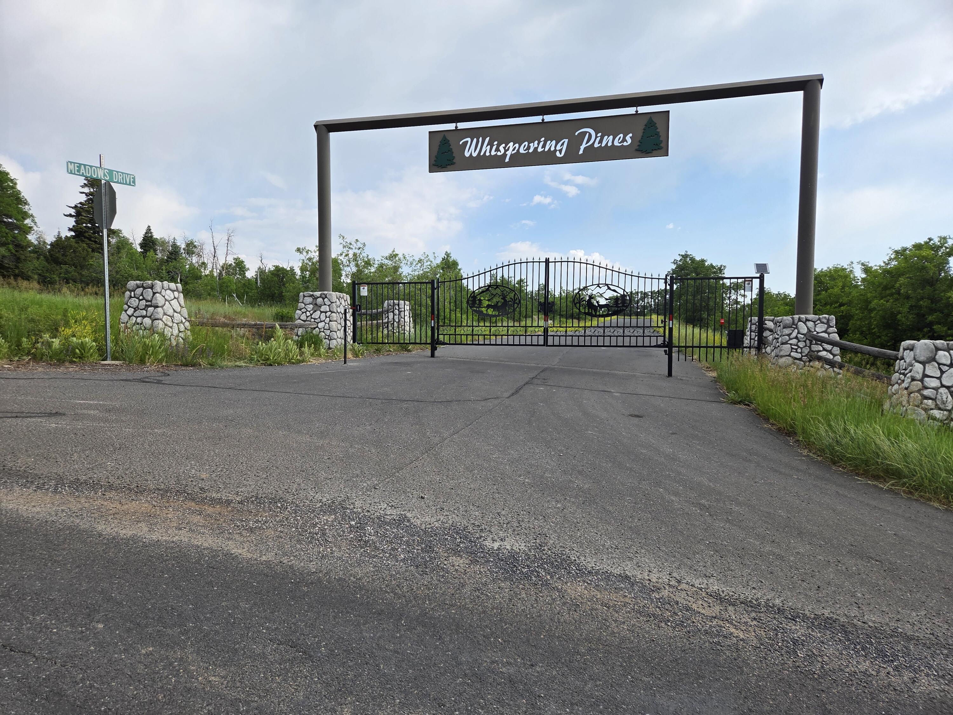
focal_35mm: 23
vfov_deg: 58.9
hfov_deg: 73.9
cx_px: 476
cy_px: 358
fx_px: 633
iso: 80
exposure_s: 1/2384
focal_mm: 5.4
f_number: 1.8
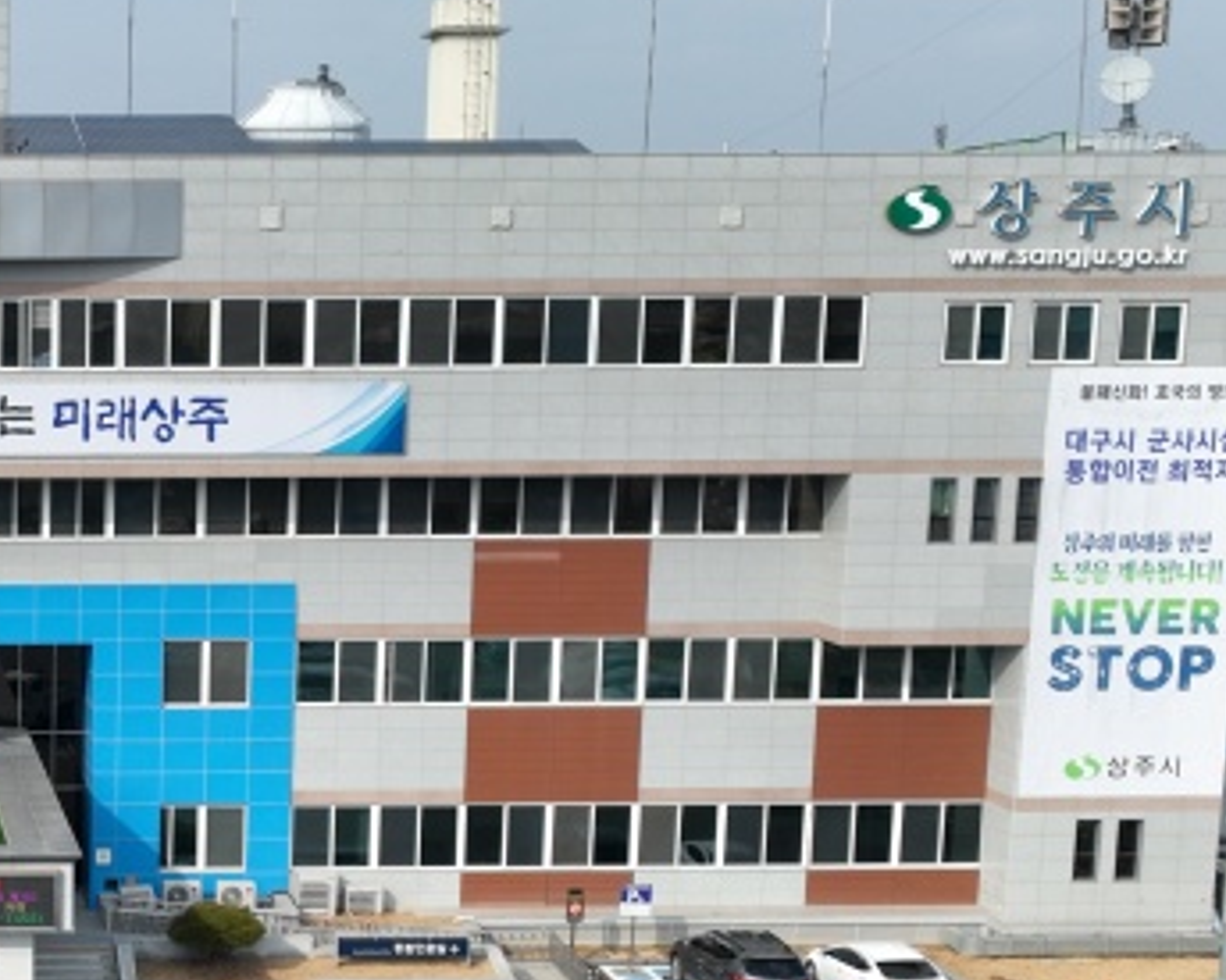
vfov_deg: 22.3
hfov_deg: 25.7
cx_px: -153
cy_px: 711
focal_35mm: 68
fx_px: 2467
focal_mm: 12.29
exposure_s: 1/1250
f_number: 2.8
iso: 100
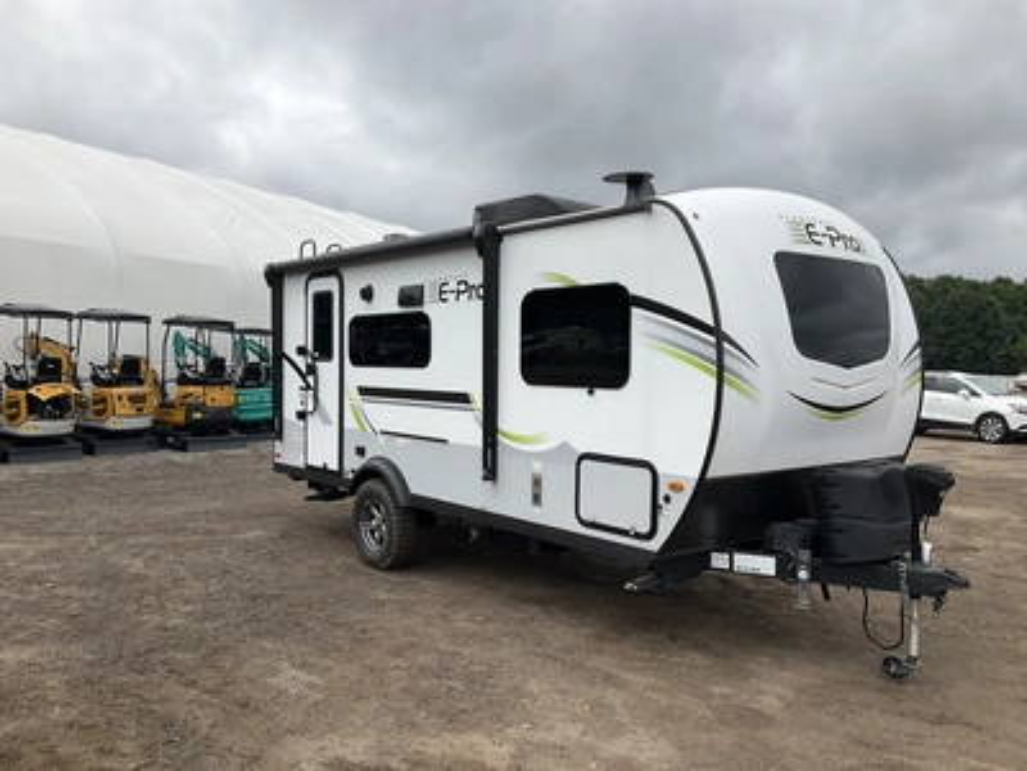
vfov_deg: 48.2
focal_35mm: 29
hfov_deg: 61.7
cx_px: 514
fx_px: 860
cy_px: 386
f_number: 1.8
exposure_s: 1/1098
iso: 25
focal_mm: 3
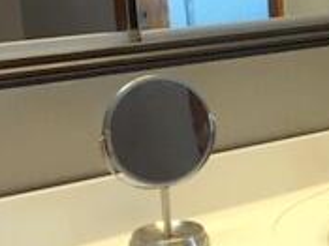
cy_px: 141
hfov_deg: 16.1
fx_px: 1007
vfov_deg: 13.9
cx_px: 568
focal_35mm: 106
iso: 50
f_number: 2.2
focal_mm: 4.15
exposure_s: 1/30
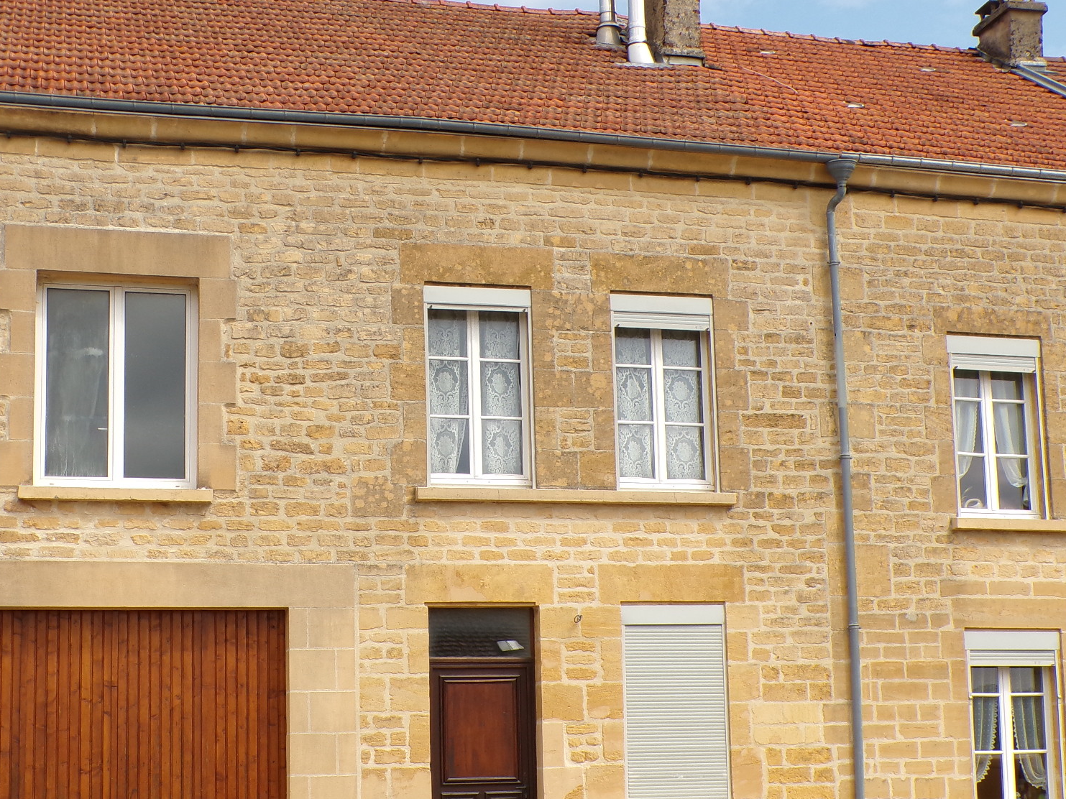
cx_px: 567
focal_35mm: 58
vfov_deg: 25.2
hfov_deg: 33.2
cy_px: 496
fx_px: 1786
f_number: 5.1
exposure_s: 1/400
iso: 100
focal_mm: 7.6
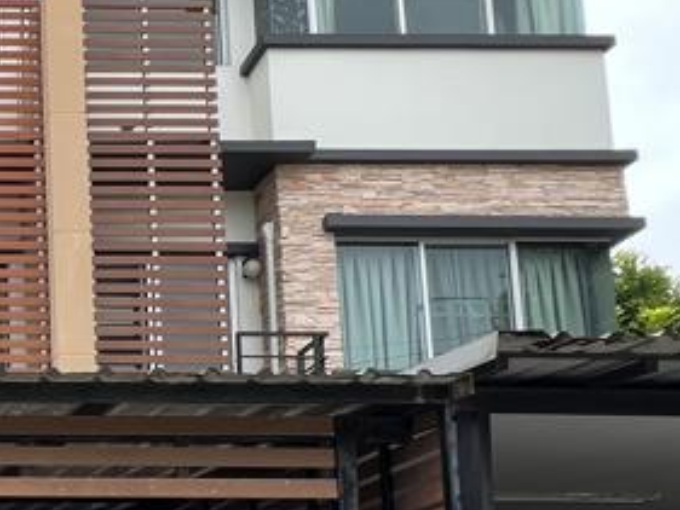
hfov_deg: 28.4
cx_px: -243
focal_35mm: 53
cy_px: 602
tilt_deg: +7.0
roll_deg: -0.4
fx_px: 1042
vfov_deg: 25.0
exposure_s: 1/263
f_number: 1.8
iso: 32
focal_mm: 1.57
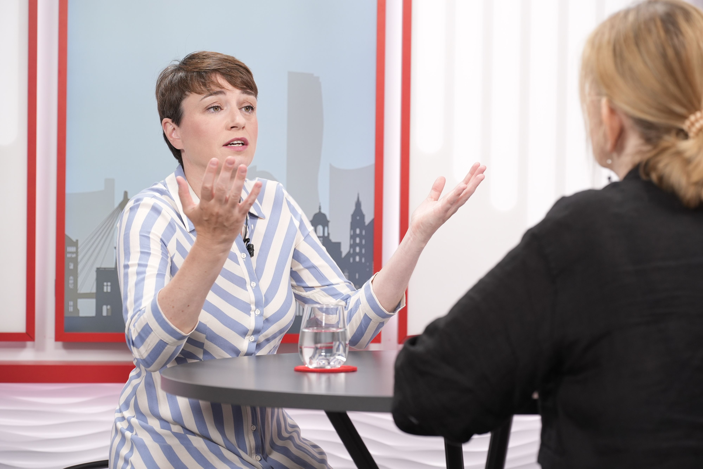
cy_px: 234
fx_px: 2011
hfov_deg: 19.8
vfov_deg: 13.3
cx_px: 352
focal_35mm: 103
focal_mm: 103
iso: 1000
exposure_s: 1/200
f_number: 4.5
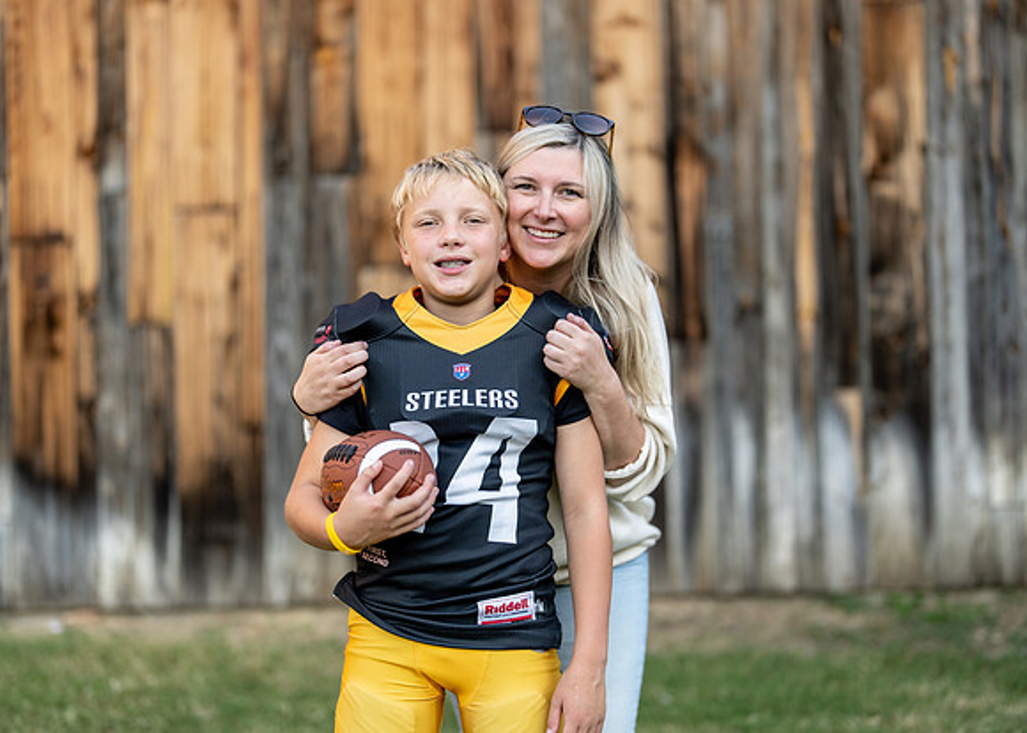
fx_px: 1549
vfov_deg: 26.6
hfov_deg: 36.7
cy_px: 366
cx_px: 514
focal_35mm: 53
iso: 100
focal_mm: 50
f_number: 1.2
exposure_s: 1/1600
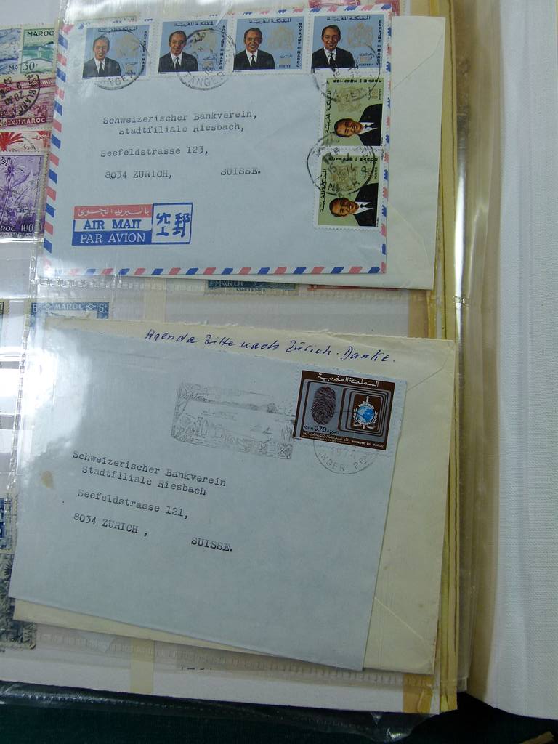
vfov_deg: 54.0
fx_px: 731
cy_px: 372
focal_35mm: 34
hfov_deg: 41.8
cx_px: 279
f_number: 3.6
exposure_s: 1/125
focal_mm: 6.2
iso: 100
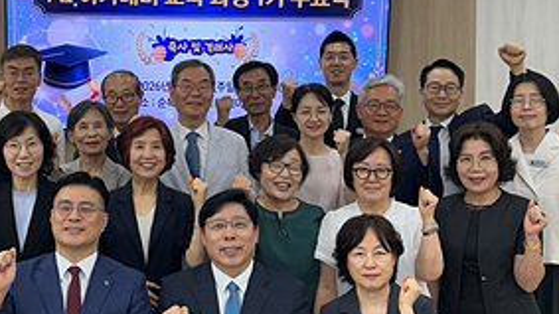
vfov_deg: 18.8
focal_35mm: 64
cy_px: 132
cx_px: 182
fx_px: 948
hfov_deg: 32.5
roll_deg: -0.7
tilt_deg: -1.2
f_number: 1.5
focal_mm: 5.7
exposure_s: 1/120
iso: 50
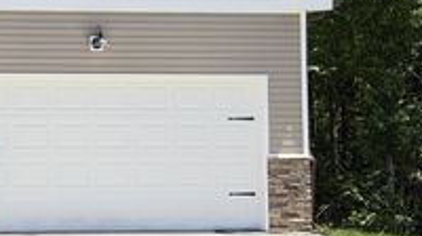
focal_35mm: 131
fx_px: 1464
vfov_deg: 9.2
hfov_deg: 15.8
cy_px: -7
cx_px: -68
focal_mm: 6.76
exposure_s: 1/1543
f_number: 1.78
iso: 100
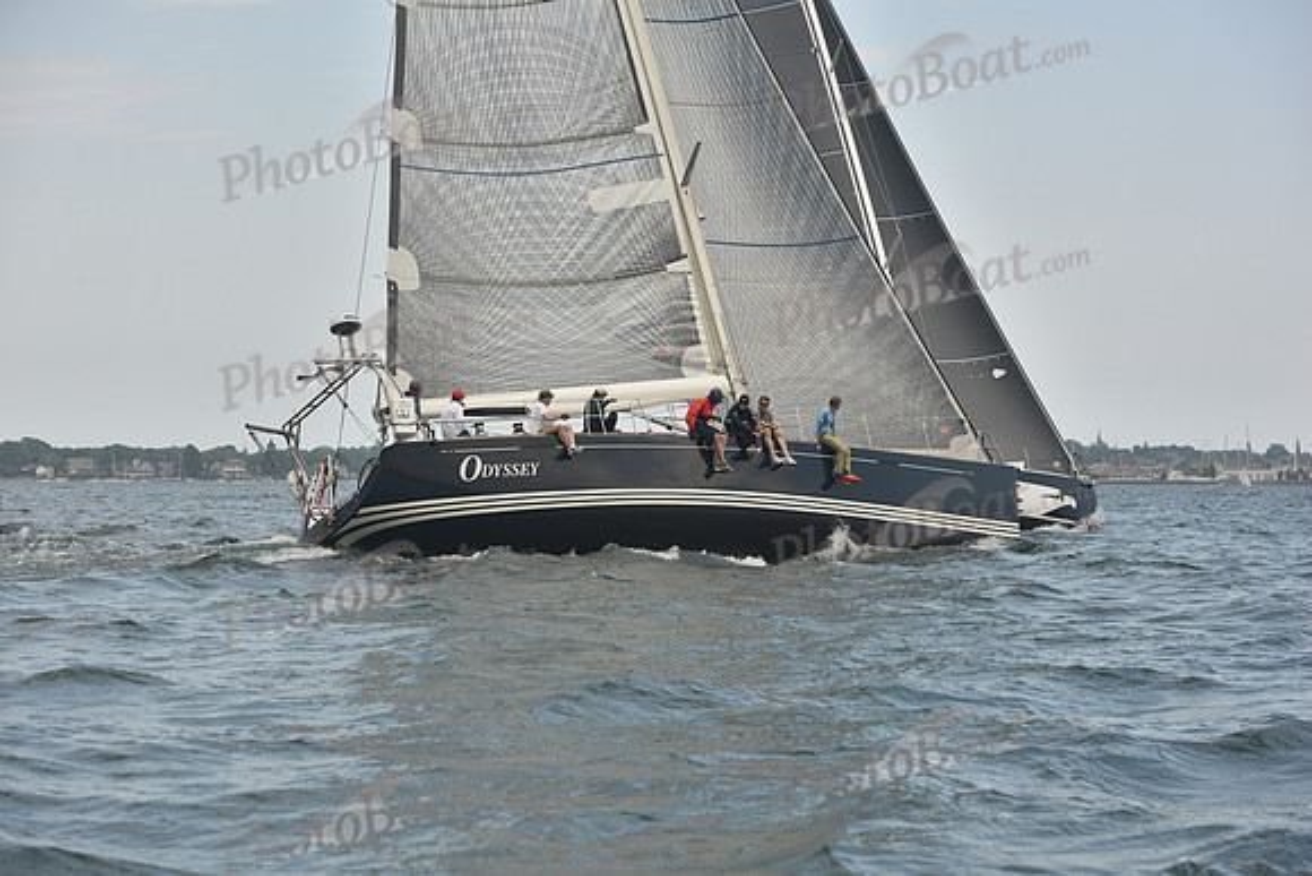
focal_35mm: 75
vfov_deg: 18.2
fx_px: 2734
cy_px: 438
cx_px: 656
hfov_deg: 27.0
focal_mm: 75
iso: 250
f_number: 6.3
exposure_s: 1/500
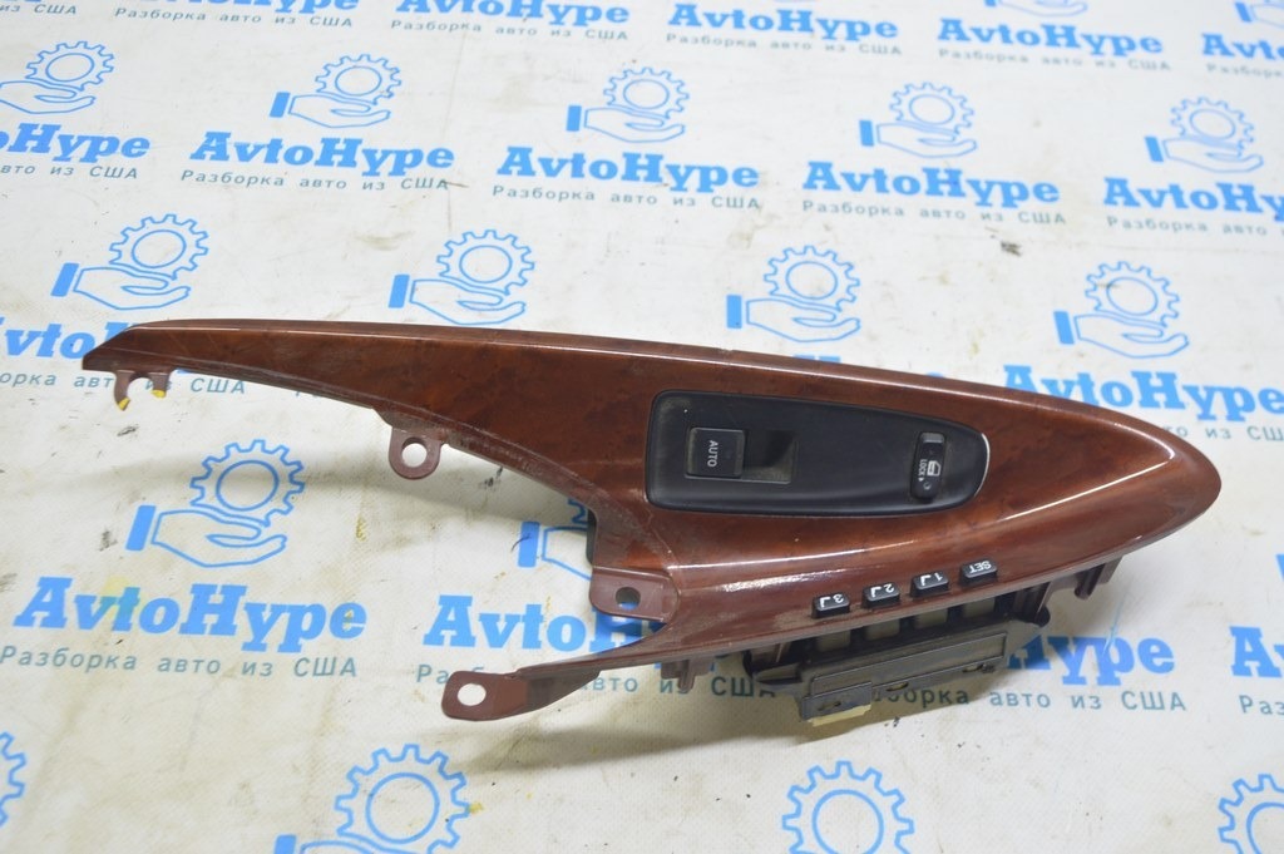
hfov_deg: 55.1
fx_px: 1229
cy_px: 427
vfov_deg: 38.3
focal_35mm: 34
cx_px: 642
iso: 400
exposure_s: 1/15
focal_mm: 23
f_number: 5.6
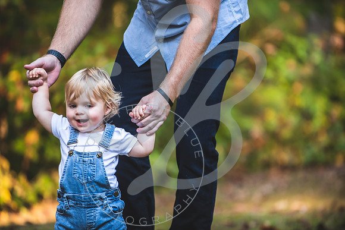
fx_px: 1917
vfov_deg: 6.9
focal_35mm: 200
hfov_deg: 10.3
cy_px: 115
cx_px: 172
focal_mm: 200
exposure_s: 1/320
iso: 400
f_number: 2.8
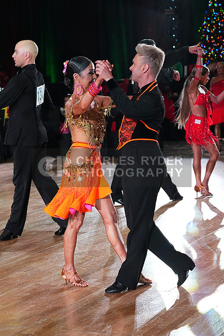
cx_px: 112
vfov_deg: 20.4
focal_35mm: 100
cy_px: 168
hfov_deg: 13.7
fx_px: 933
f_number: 6.3
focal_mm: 100
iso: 8000
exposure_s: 1/400
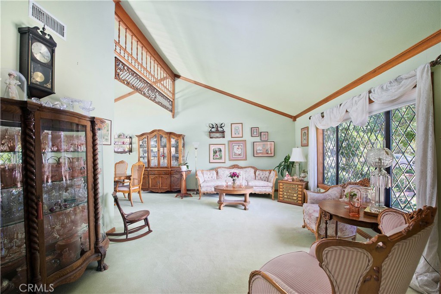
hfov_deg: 104.2
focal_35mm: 14
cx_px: 220
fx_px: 172
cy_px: 147
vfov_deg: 81.2
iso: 400
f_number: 5.6
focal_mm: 14
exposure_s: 1/160
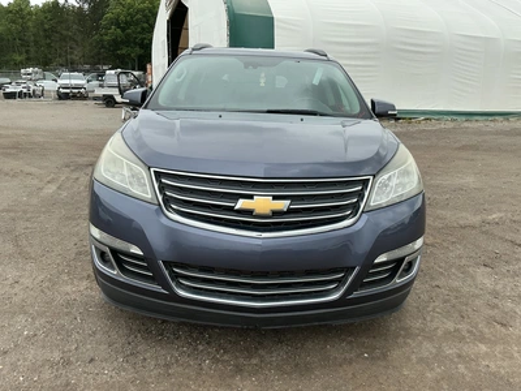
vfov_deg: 49.7
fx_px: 421
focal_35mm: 28
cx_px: 260
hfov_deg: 63.4
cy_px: 196
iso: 25
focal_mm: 3
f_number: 1.8
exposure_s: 1/1195
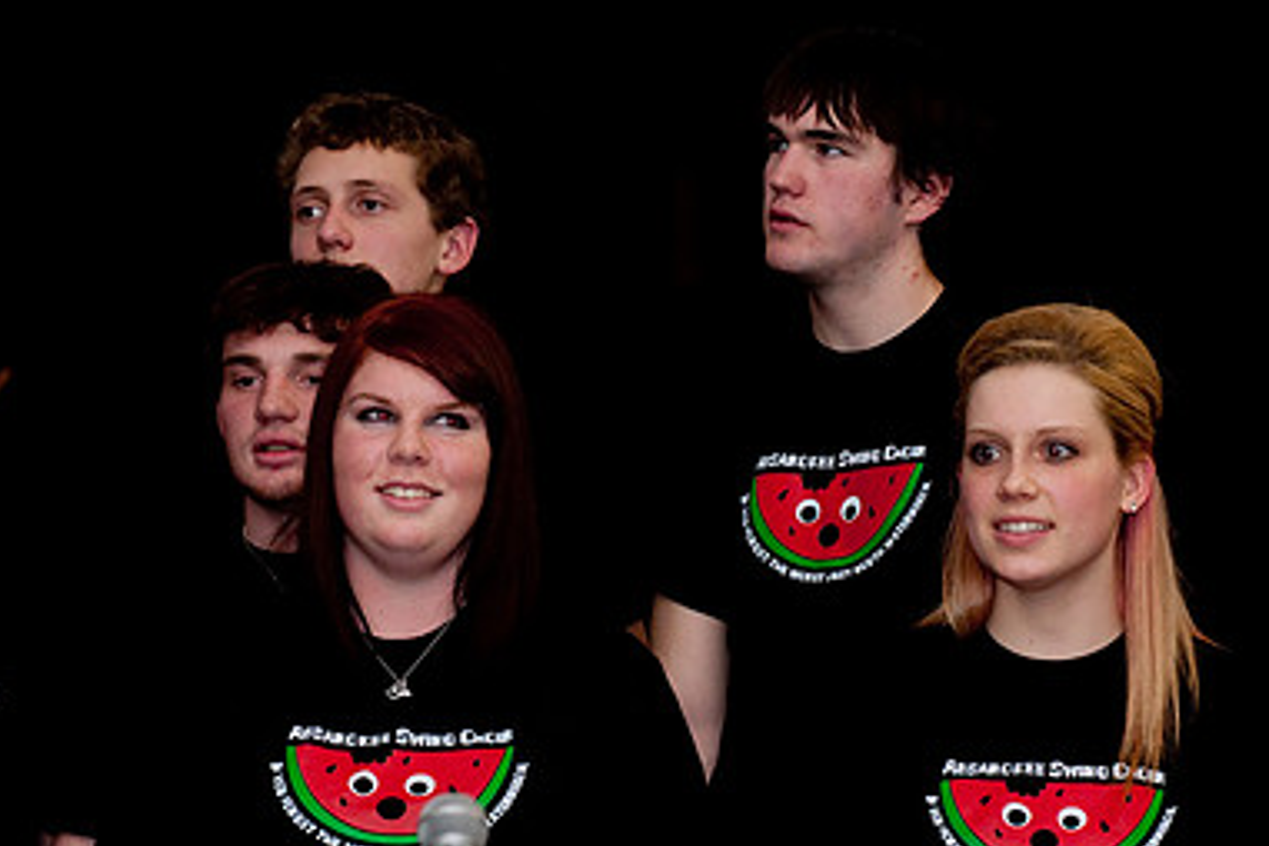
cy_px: 236
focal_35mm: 236
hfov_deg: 8.7
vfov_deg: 5.8
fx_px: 8318
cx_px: 636
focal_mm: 155
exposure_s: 1/125
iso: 560
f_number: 5.6
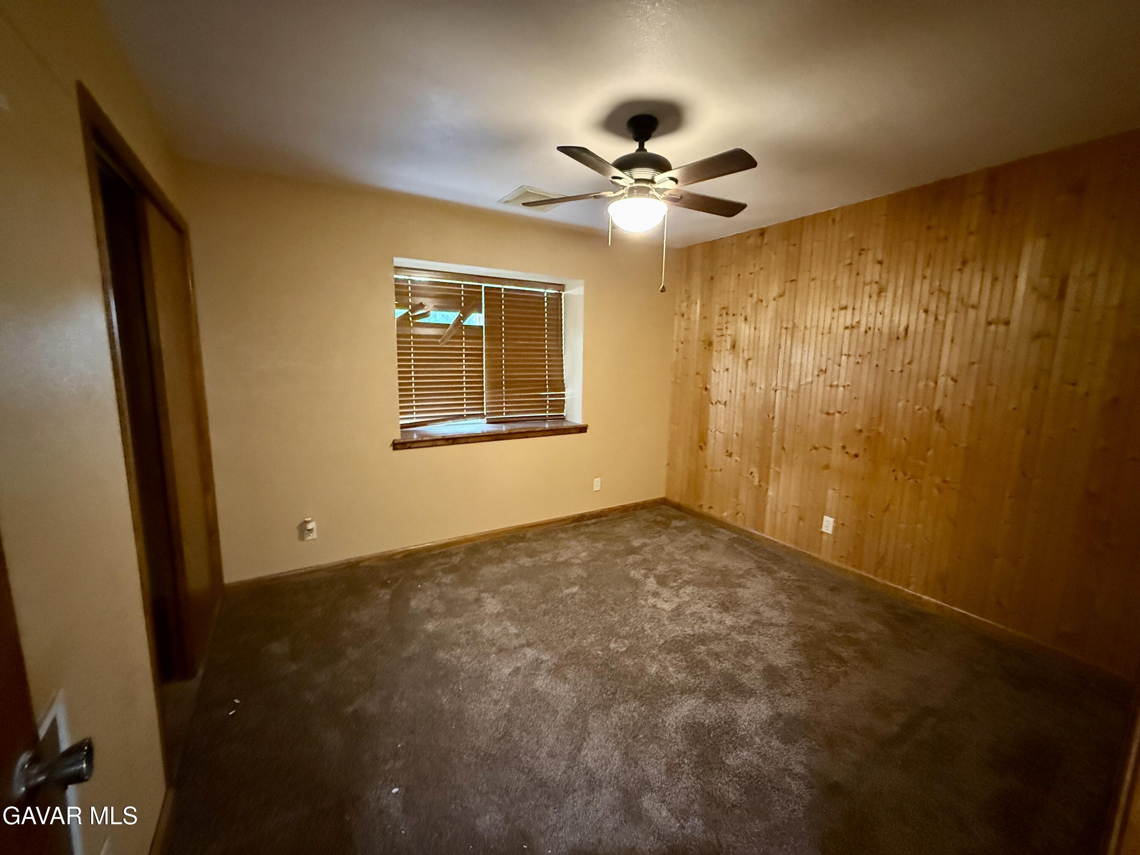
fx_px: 461
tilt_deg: -8.1
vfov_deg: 85.7
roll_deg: -0.7
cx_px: 570
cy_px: 428
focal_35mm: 14
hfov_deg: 102.1
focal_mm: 2.22
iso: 1250
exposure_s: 1/40
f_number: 2.2
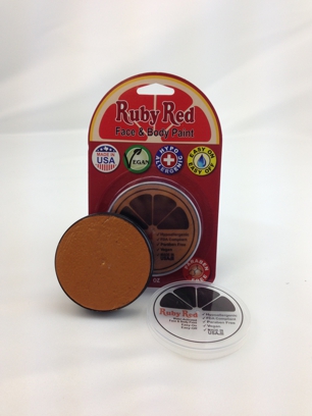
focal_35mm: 33
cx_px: 156
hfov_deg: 42.9
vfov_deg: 55.4
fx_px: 397
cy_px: 208
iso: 50
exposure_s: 1/192
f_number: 2.4
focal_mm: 4.12
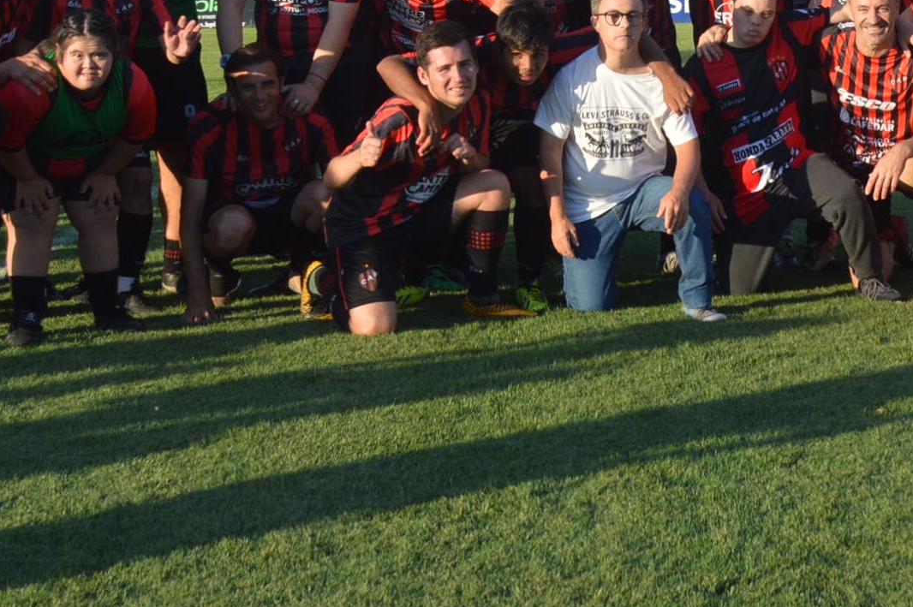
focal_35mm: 79
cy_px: 22
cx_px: 694
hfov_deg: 25.4
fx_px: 2002
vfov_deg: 16.9
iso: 400
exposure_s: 1/1250
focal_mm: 22
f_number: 5
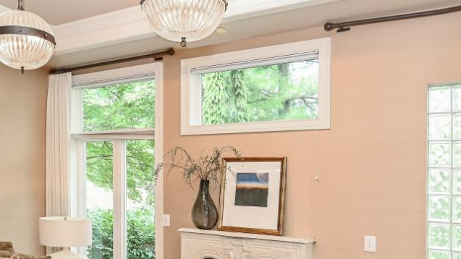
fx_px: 452
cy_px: 234
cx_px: 130
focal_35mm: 37
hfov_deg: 52.2
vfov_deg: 30.5
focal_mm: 15
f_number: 7.1
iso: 500
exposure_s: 1/40
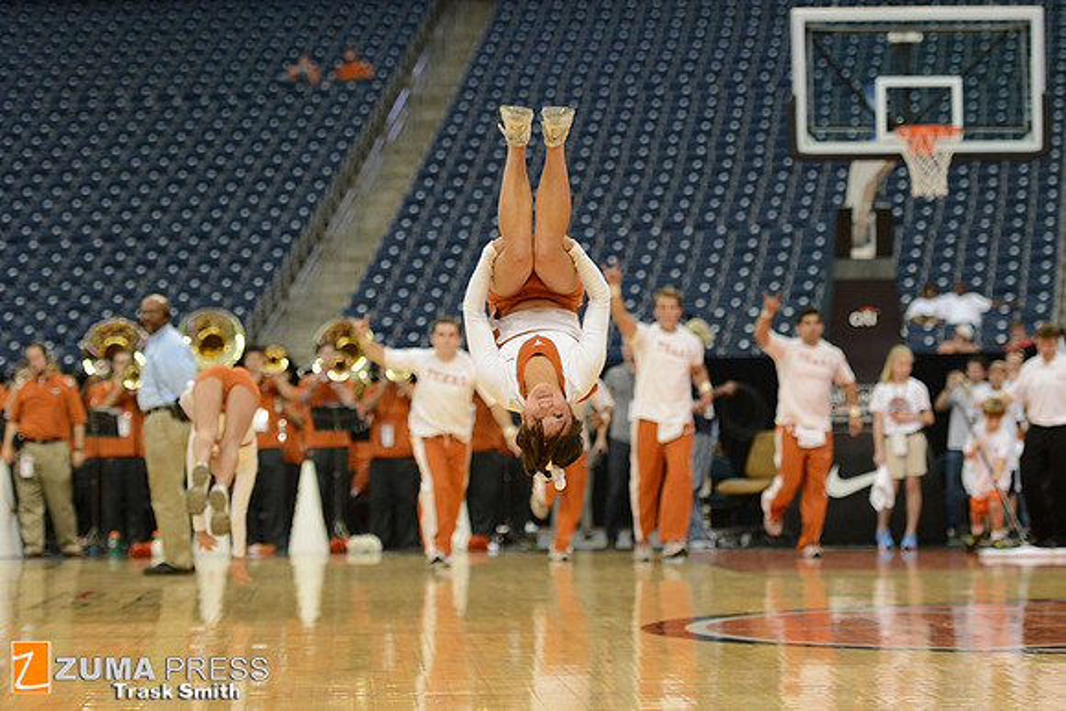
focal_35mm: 95
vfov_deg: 14.4
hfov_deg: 21.5
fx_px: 2814
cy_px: 356
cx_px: 533
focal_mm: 95
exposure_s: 1/1250
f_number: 2.8
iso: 2000
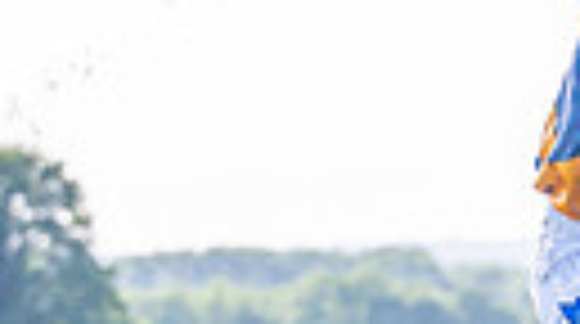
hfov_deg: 4.4
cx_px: 808
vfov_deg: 2.4
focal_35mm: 493
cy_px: 548
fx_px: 7568
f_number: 4
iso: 320
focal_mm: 70
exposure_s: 1/1600
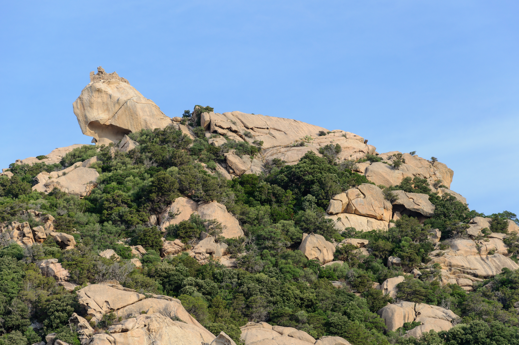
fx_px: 2117
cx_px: 260
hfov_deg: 14.0
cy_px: 172
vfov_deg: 9.3
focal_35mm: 147
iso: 200
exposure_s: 1/250
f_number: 8
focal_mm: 98
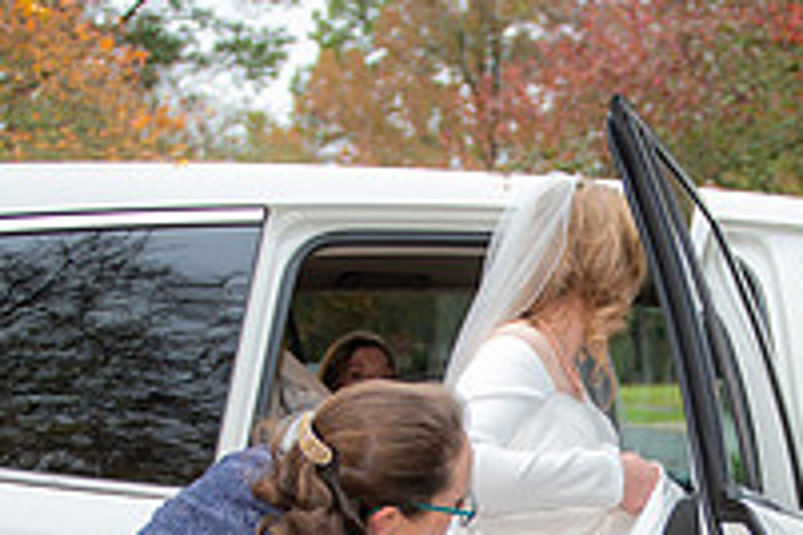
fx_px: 1740
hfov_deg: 25.6
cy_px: 727
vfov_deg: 16.4
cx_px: 611
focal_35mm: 78
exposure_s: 1/320
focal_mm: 27
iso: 320
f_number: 2.8
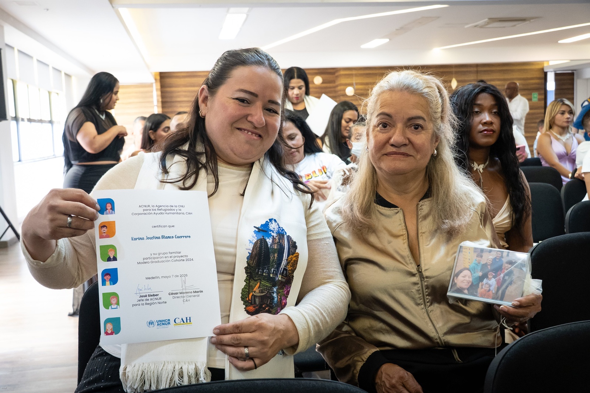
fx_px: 705
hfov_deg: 45.4
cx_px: 295
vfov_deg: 31.2
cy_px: 196
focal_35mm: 43
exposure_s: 1/60
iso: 3200
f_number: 5.6
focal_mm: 29
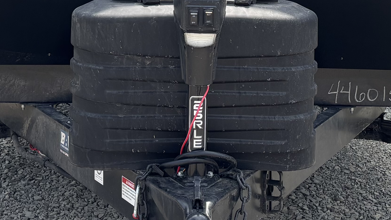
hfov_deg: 22.0
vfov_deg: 12.0
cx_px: 194
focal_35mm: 97
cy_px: -87
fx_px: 1006
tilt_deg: -1.8
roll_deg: -1.7
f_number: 1.6
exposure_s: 1/2342
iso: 50
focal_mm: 5.96
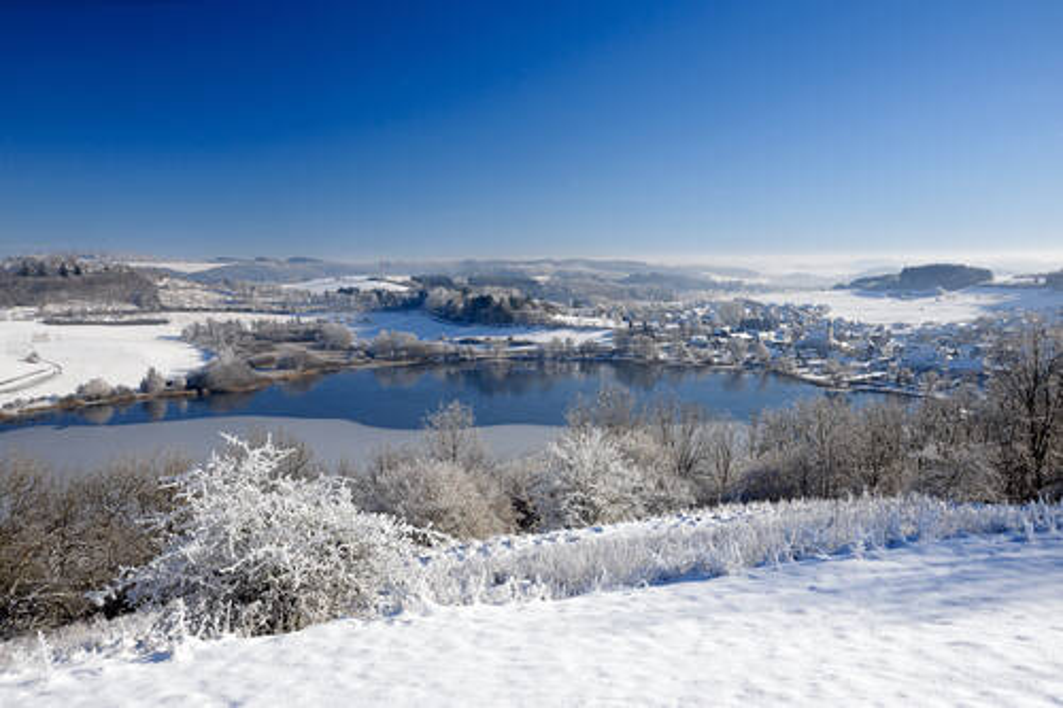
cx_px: 532
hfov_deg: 58.7
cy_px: 354
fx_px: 945
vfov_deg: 41.1
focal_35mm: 32
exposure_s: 1/160
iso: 200
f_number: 11
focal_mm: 32
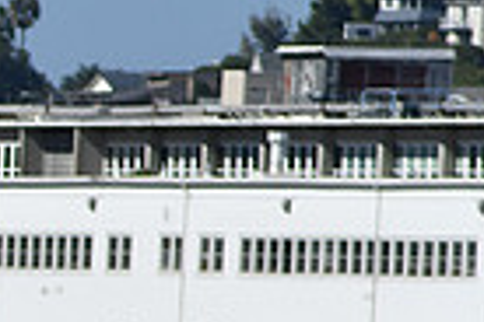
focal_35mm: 1385
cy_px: 338
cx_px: -459
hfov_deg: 1.5
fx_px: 18619
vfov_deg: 1.0
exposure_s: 1/1600
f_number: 7.1
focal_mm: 220
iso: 200
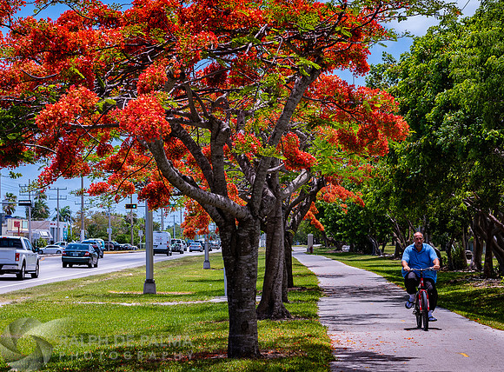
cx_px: 290
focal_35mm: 98
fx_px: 1418
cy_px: 184
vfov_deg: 14.9
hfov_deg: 20.1
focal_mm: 70
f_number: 7.1
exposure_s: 1/320
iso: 100
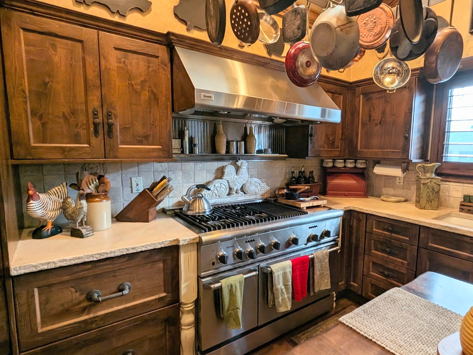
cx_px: 237
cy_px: 185
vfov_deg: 85.6
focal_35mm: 14
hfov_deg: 102.1
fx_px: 191
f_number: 2.2
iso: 70
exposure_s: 1/60
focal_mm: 1.95
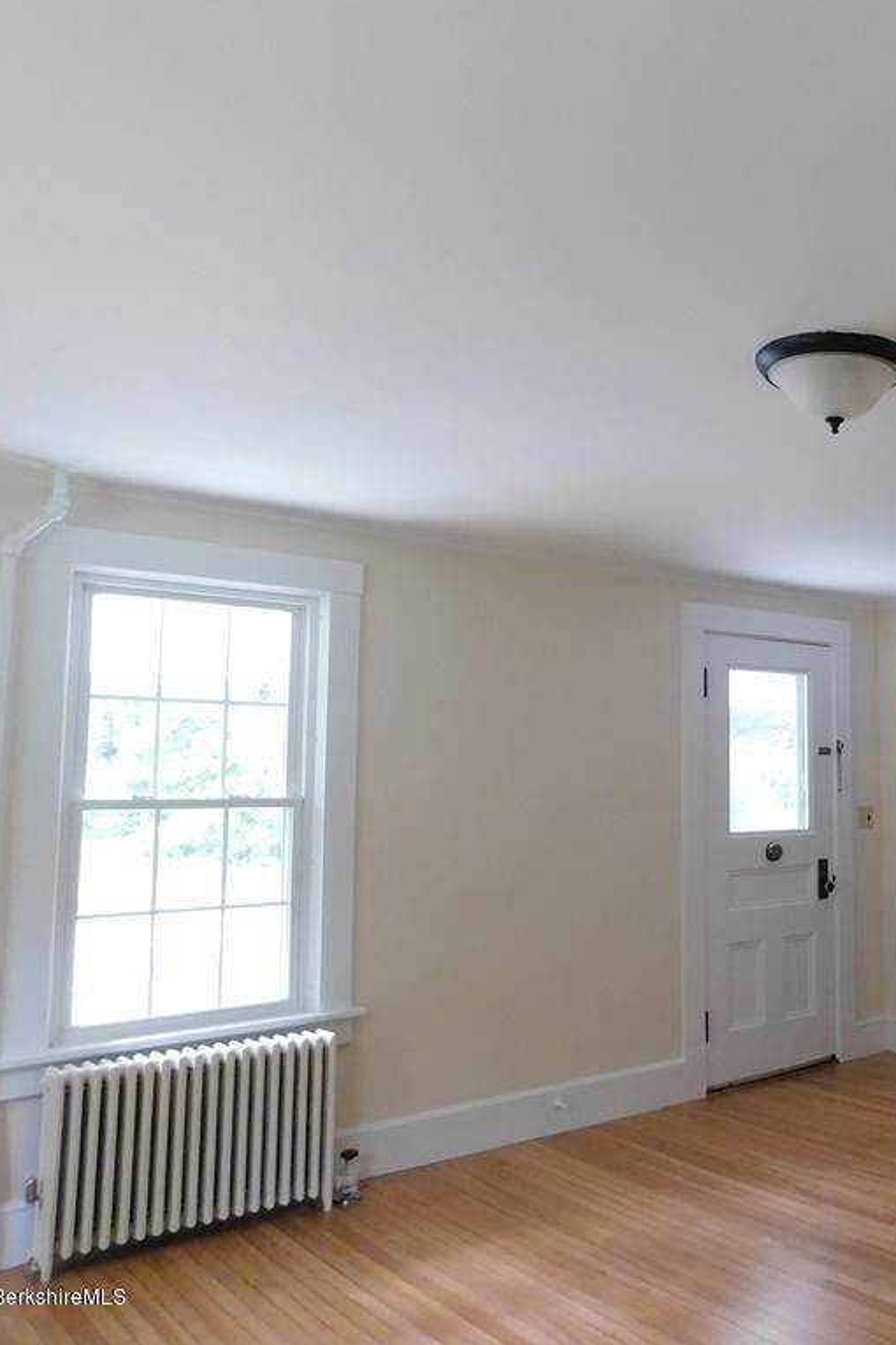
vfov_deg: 58.7
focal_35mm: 32
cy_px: 672
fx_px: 1195
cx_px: 880
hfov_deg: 37.1
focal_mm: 4
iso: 250
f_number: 3
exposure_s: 1/30
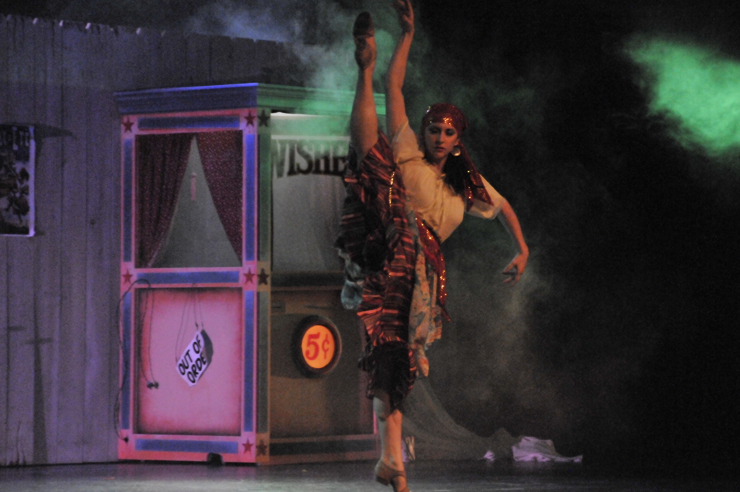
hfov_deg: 11.9
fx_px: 3552
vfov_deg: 7.9
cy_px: 248
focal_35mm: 173
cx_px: 364
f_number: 5.3
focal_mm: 112
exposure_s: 1/200
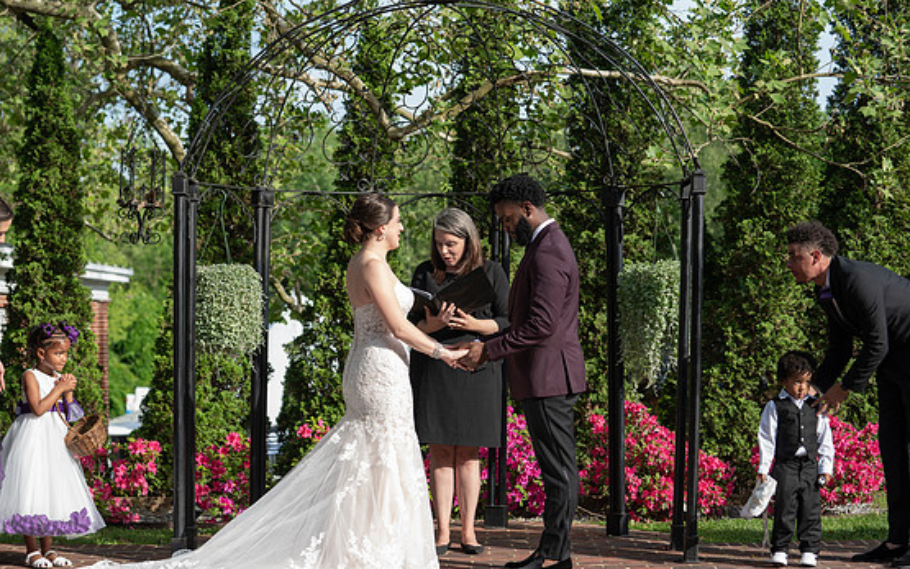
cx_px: 453
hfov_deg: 26.8
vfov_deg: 16.9
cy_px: 324
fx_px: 1910
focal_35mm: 77
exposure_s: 1/250
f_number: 4
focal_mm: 70
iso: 50
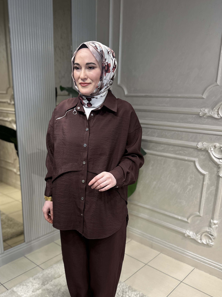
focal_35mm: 31
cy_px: 175
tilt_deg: -16.5
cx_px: 99
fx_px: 265
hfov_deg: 45.4
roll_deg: -1.2
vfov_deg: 58.0
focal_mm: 6.86
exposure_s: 1/415
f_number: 1.78
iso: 80
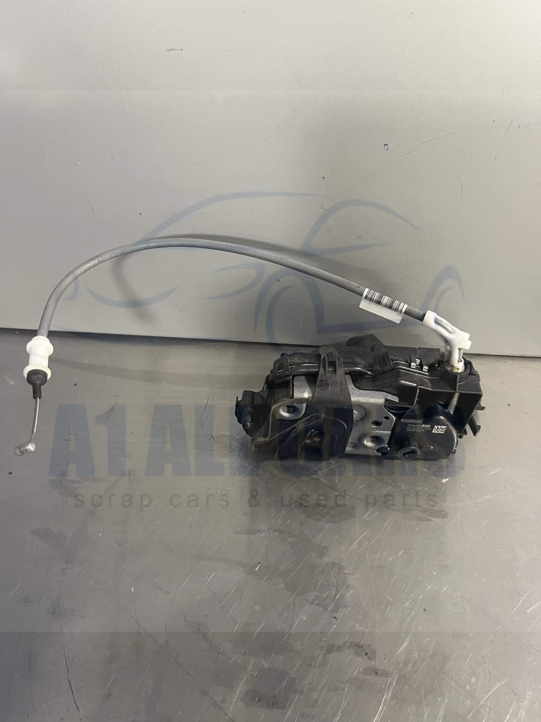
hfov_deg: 53.1
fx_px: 542
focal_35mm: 26
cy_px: 361
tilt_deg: -45.5
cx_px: 270
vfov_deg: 67.3
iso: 400
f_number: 1.6
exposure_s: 1/50
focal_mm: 5.1
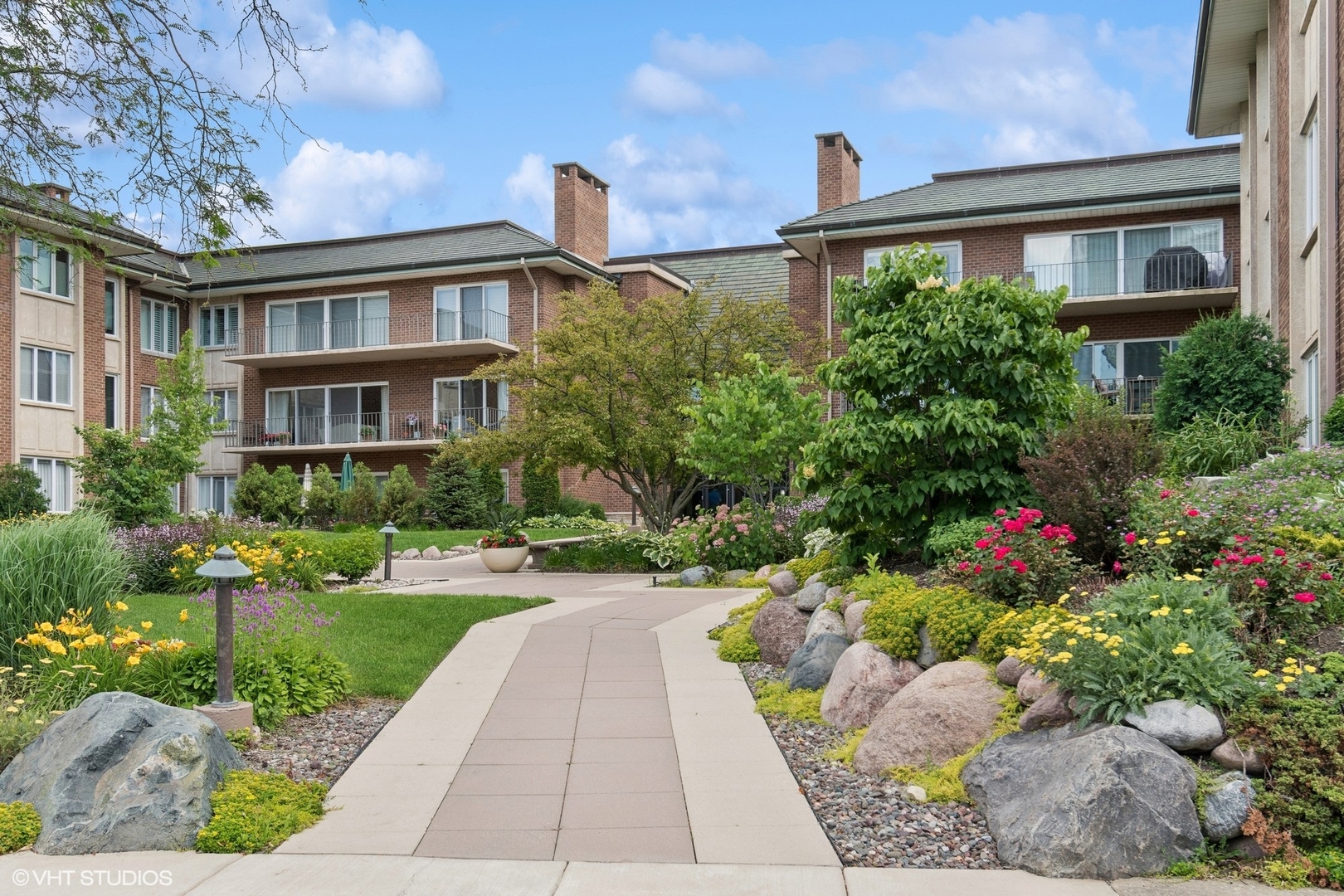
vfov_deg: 43.6
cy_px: 448
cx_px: 672
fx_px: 1120
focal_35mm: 30
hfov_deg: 61.9
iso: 200
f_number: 8
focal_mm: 20
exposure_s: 1/160
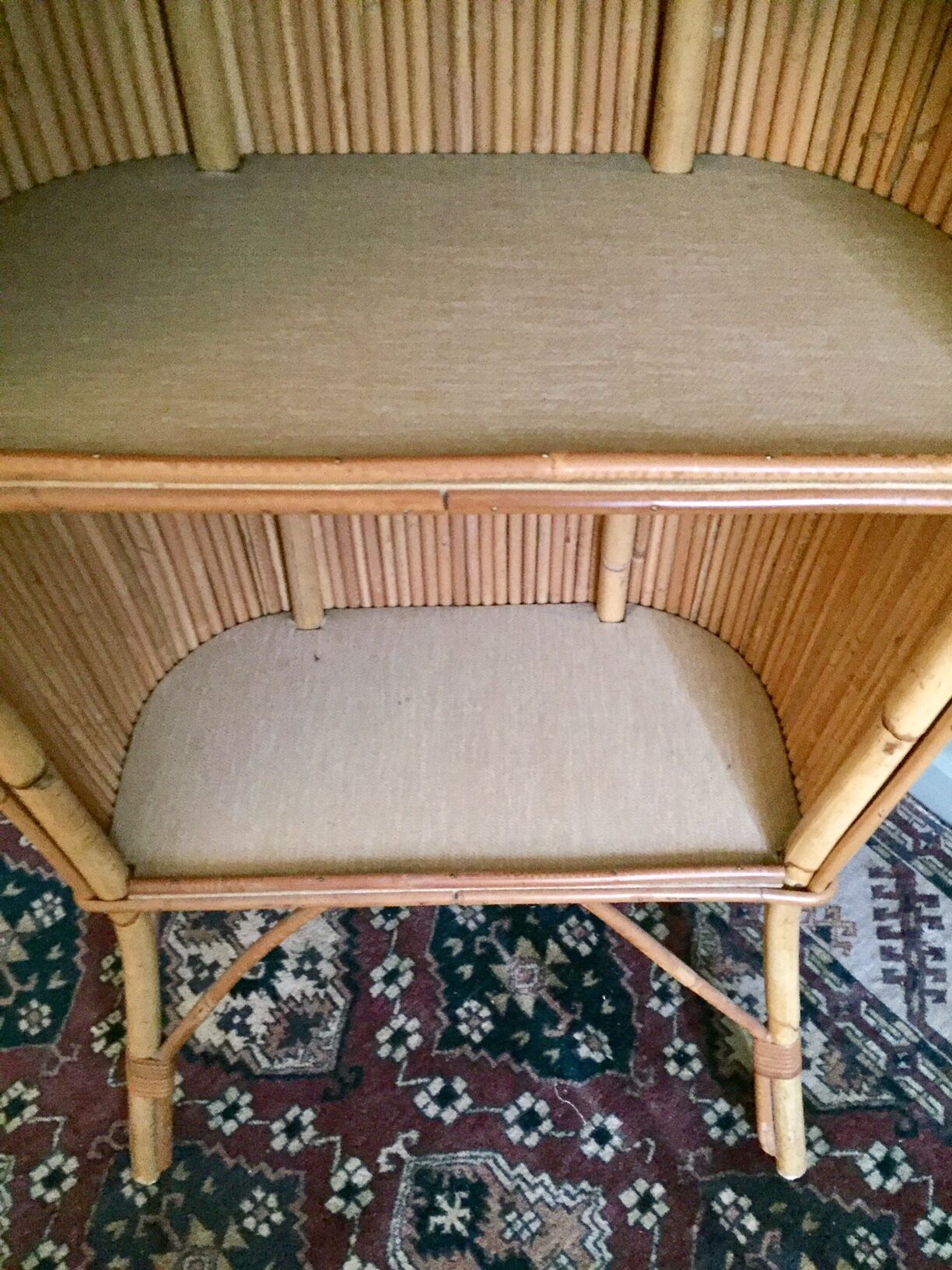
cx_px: 476
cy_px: 635
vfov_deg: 61.7
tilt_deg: -51.4
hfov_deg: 48.2
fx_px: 1063
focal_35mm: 29
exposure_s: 1/17
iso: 1000
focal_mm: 4.15
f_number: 2.2
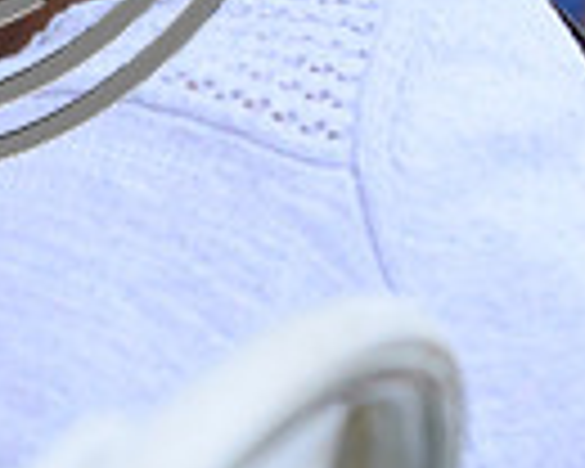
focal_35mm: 1252
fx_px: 21677
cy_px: -279
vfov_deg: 1.2
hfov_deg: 1.5
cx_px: -153
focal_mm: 200
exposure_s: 1/800
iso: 800
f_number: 2.8
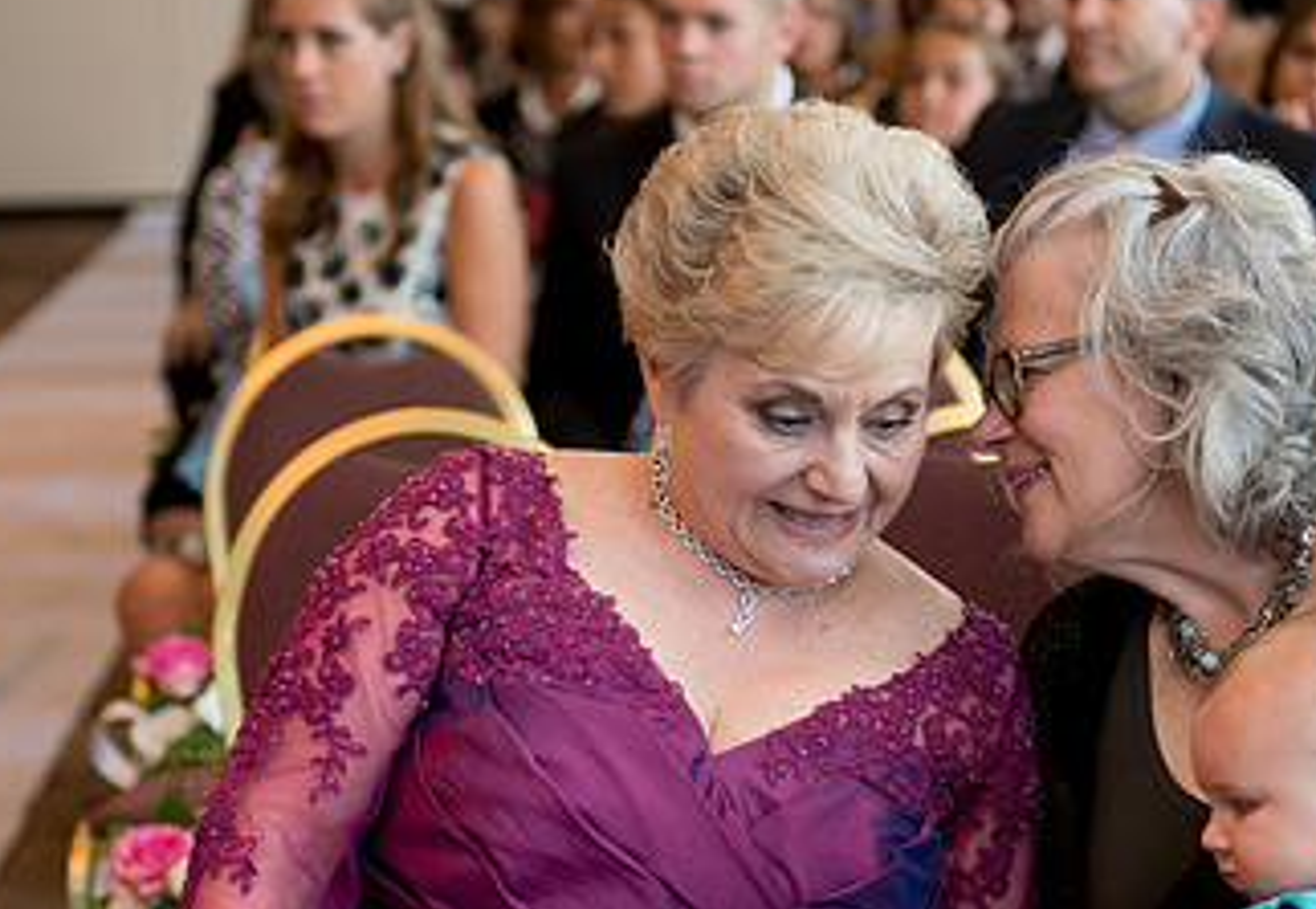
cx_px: 610
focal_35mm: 125
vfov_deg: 11.2
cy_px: 566
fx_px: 4620
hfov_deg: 16.2
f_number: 2.8
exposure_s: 1/125
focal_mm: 60
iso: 640
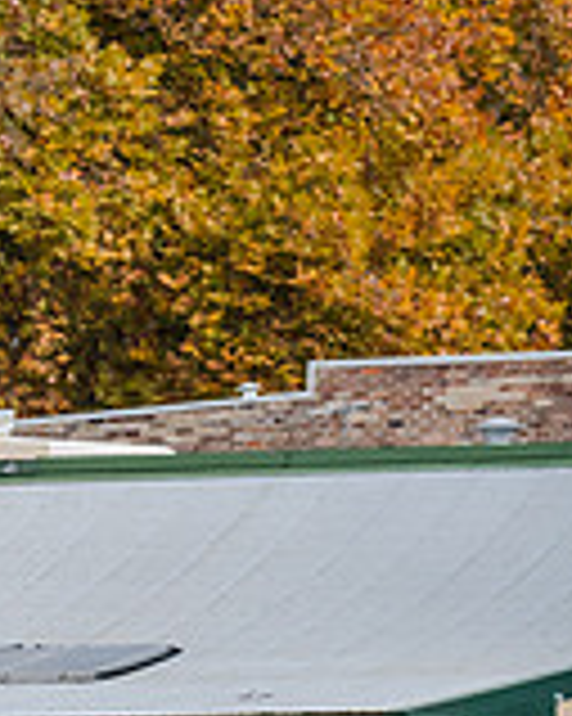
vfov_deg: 3.3
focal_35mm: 586
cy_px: 552
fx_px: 12412
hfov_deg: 2.6
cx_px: -545
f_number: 6.3
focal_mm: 170
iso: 800
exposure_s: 1/1600
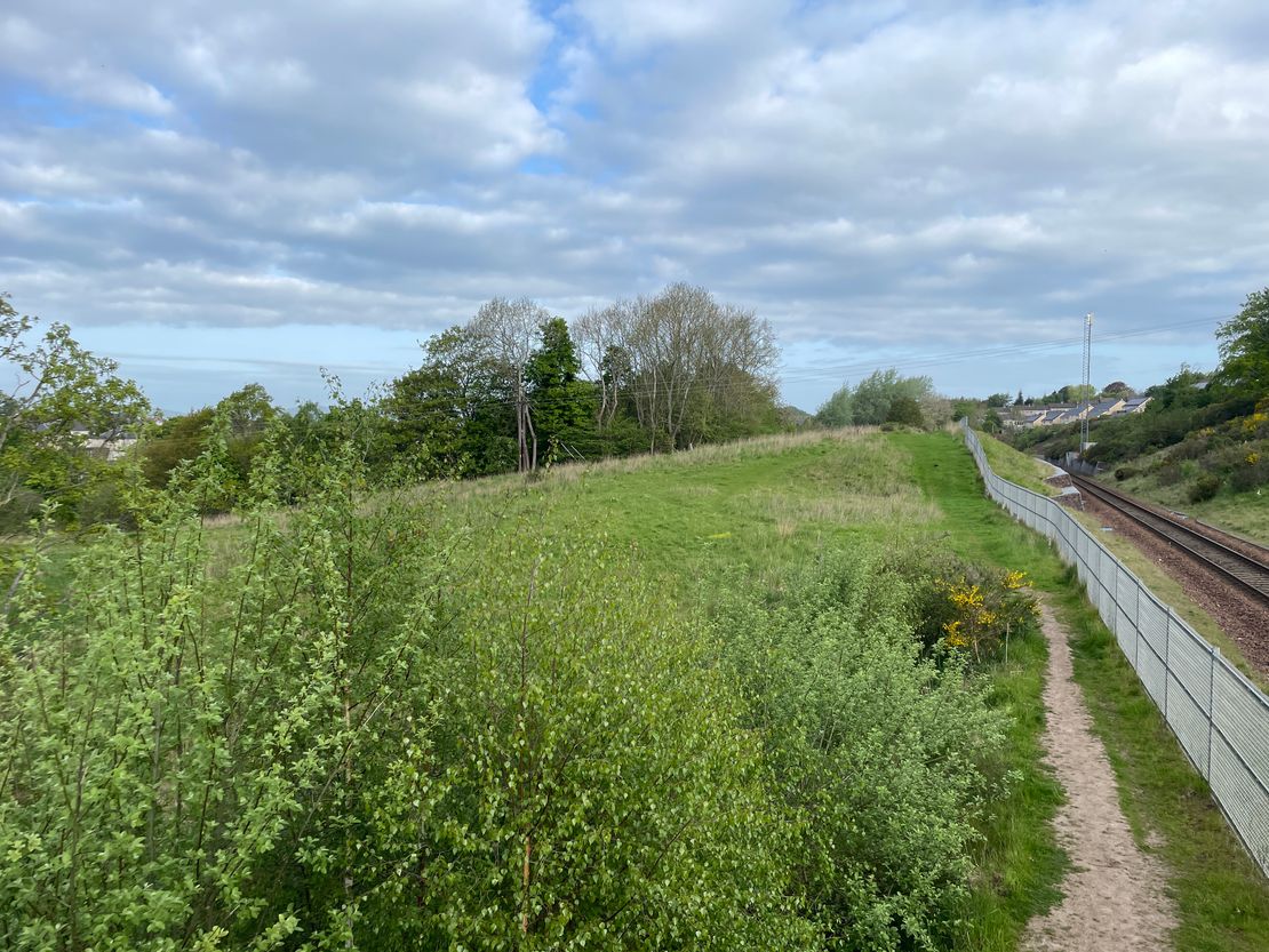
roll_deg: +0.3
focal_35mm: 26
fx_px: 953
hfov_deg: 67.3
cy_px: 476
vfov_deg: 53.1
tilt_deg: -3.4
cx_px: 634
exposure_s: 1/2092
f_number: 1.6
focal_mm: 4.2
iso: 32
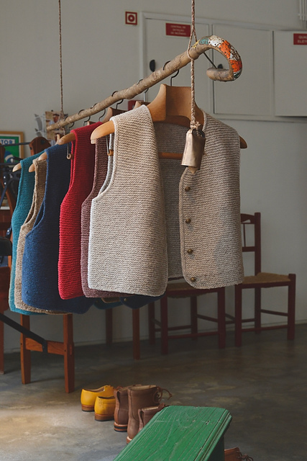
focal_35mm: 50
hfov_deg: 27.0
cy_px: 230
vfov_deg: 39.6
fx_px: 639
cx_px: 154
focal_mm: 50
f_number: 5.6
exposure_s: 1/100
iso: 1000
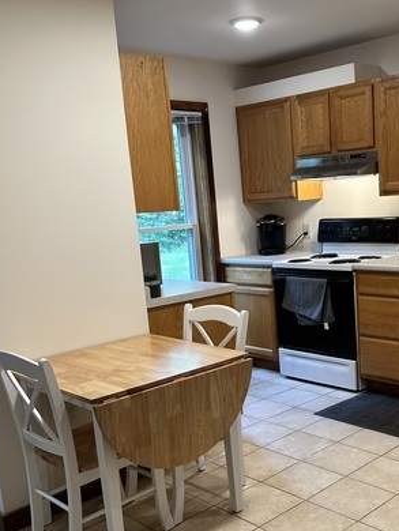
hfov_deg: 34.6
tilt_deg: -10.1
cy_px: 322
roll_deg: +2.2
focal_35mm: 41
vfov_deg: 45.5
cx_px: 286
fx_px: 629
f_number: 1.78
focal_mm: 6.86
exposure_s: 1/60
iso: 125
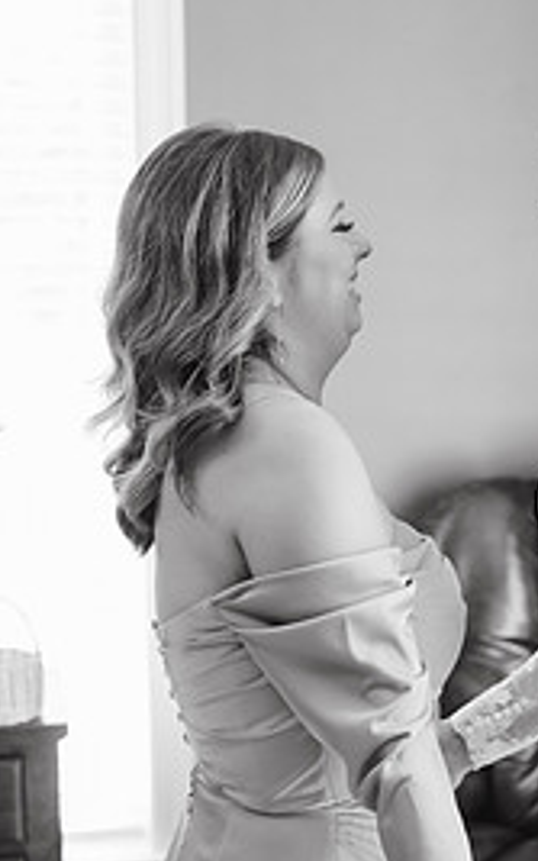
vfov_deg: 24.0
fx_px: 2016
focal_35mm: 86
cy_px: 539
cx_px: 474
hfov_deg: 15.0
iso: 1250
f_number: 3.2
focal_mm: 50
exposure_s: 1/125
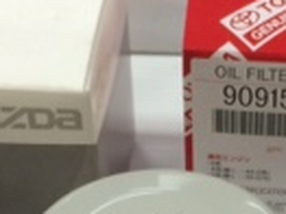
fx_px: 1172
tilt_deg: -45.2
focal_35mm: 142
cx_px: 258
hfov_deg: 13.8
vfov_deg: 10.0
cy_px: 343
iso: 50
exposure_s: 1/33
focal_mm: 4.15
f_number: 2.2
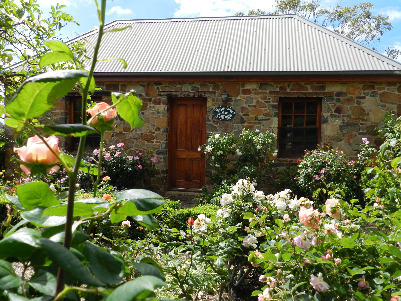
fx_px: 371
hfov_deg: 56.8
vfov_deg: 44.2
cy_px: 150
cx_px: 200
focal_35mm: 32
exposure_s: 1/800
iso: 160
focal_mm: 5.6
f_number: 4
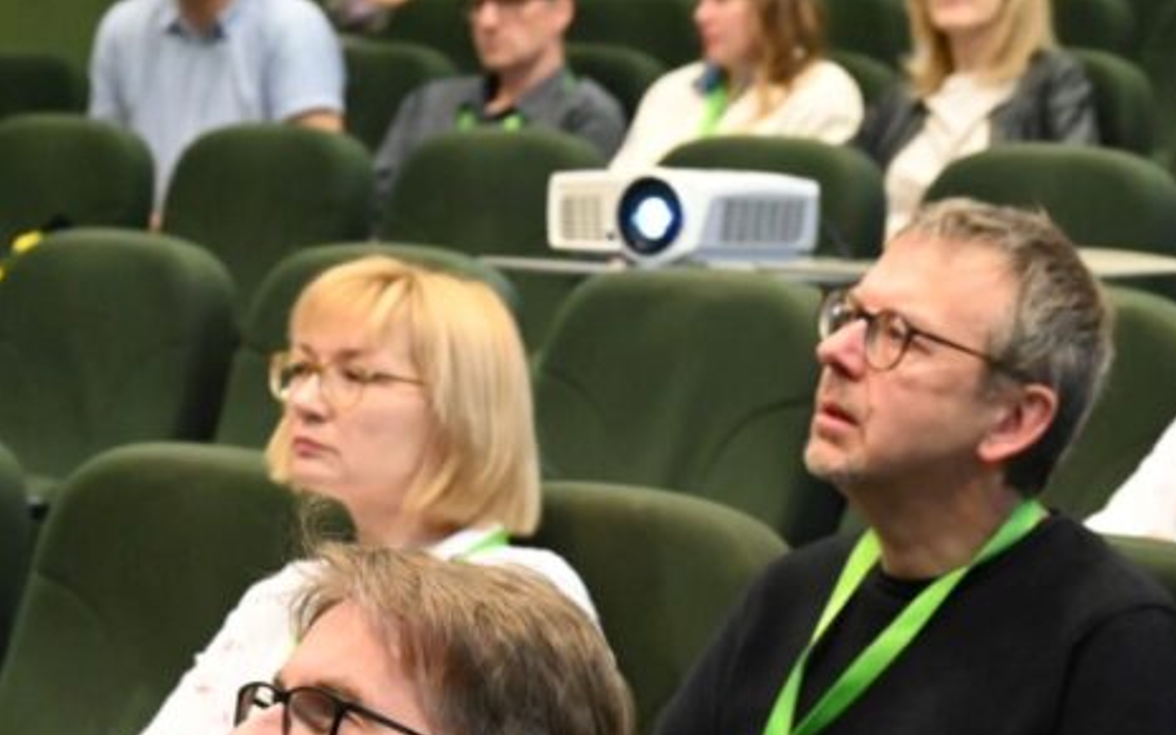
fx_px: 4102
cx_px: 606
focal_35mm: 128
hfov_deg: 16.3
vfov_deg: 10.1
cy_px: 820
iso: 8000
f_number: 5.6
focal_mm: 57
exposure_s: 1/125
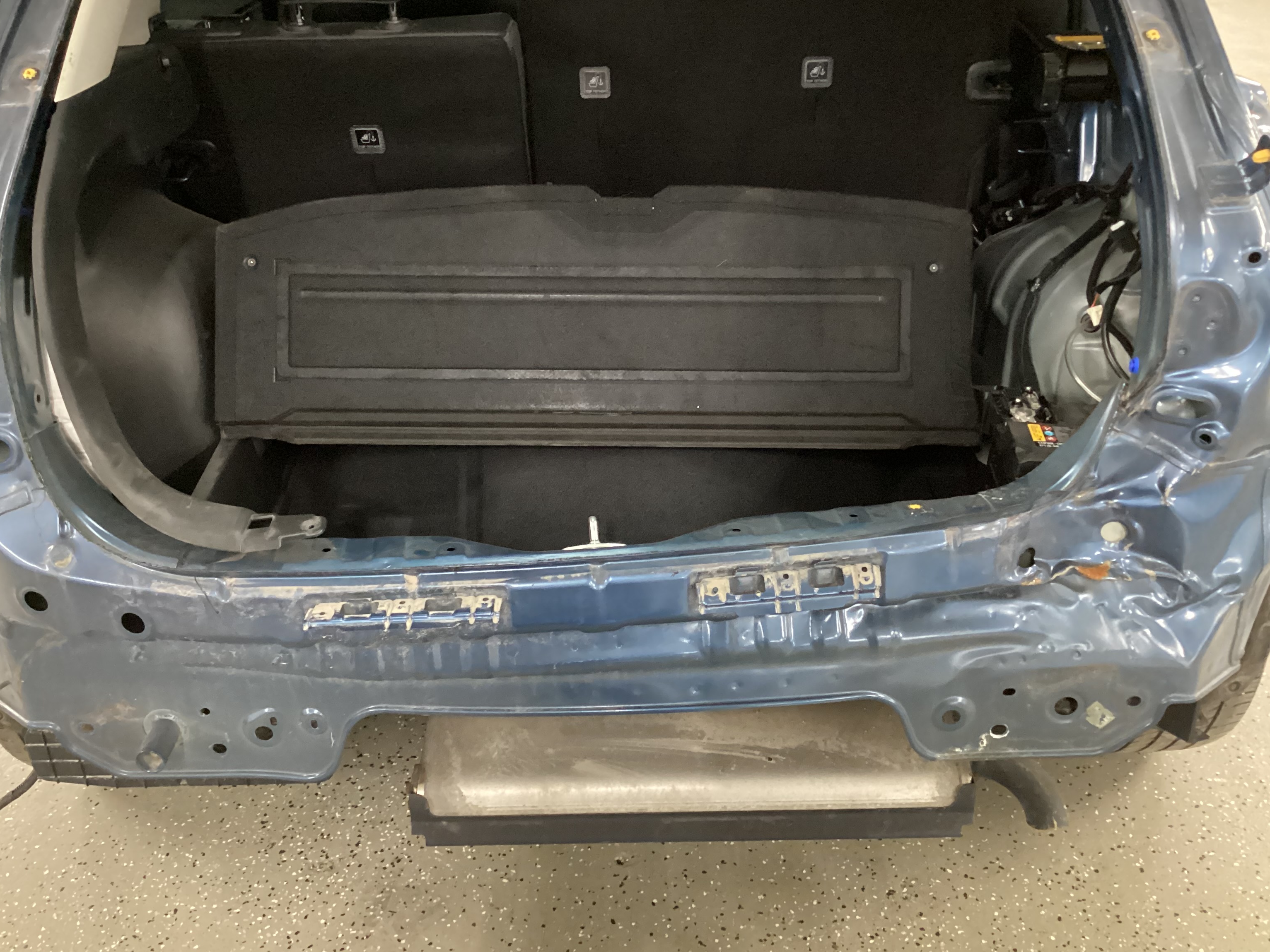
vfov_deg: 42.9
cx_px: 607
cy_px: 467
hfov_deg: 55.3
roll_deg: +1.3
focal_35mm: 33
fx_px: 1211
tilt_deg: -30.2
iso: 640
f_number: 2.4
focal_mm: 3.3
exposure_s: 1/20
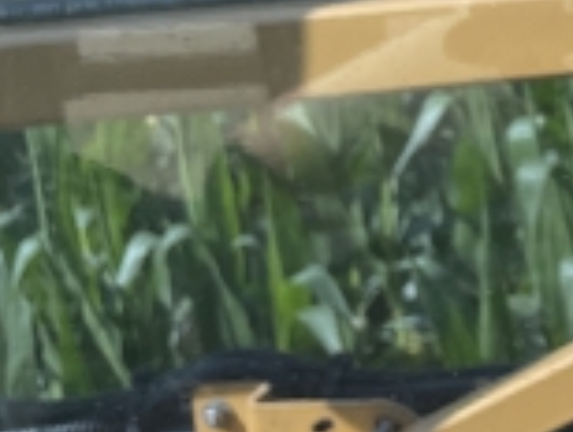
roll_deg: +2.5
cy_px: -138
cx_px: 1258
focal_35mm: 135
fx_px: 2238
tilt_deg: -11.7
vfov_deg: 10.8
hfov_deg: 12.3
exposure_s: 1/686
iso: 32
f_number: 1.6
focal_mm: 4.2
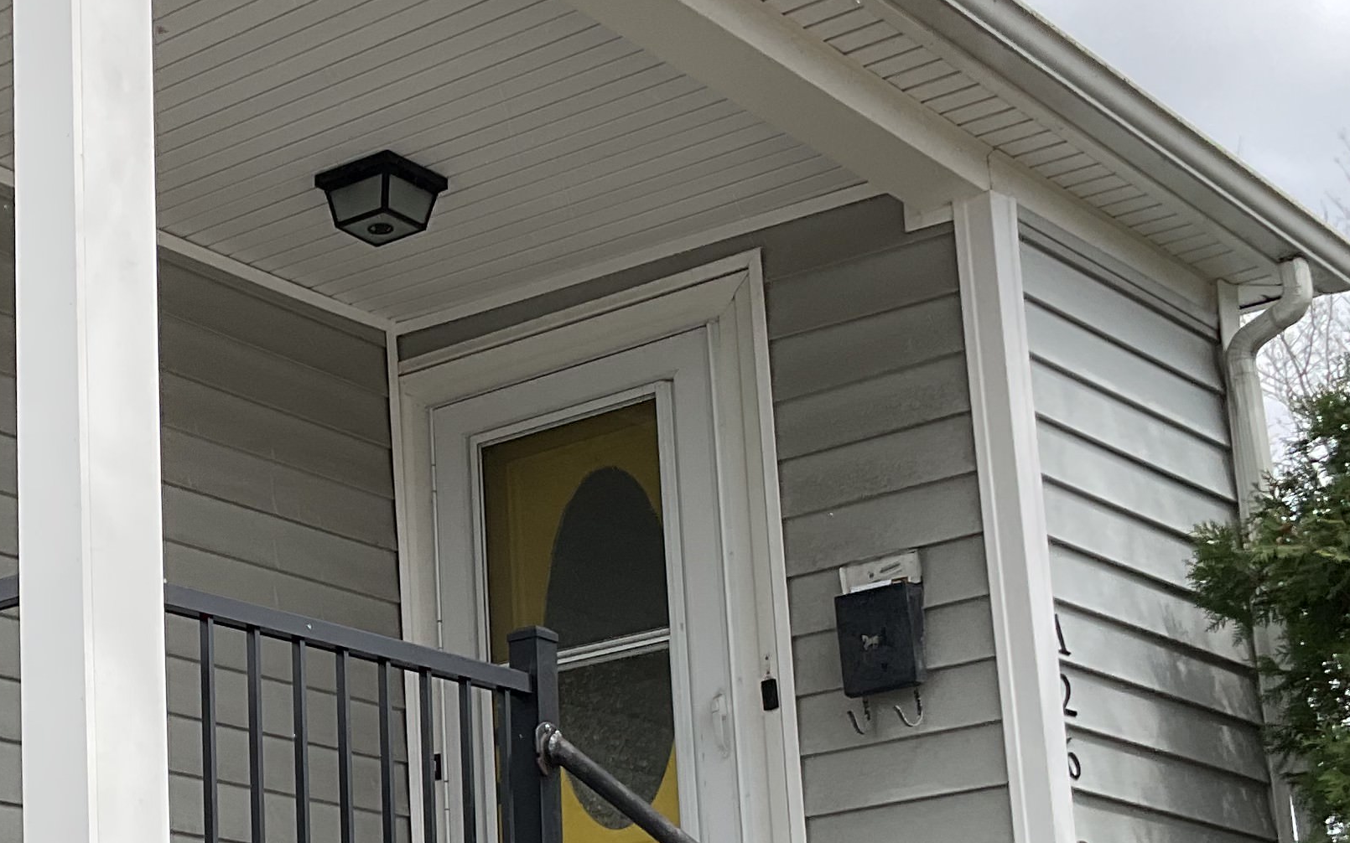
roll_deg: +0.4
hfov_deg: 26.1
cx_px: 203
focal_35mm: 77
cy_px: 707
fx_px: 2833
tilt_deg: +12.0
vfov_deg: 16.8
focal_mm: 3
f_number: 1.8
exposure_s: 1/962
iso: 16
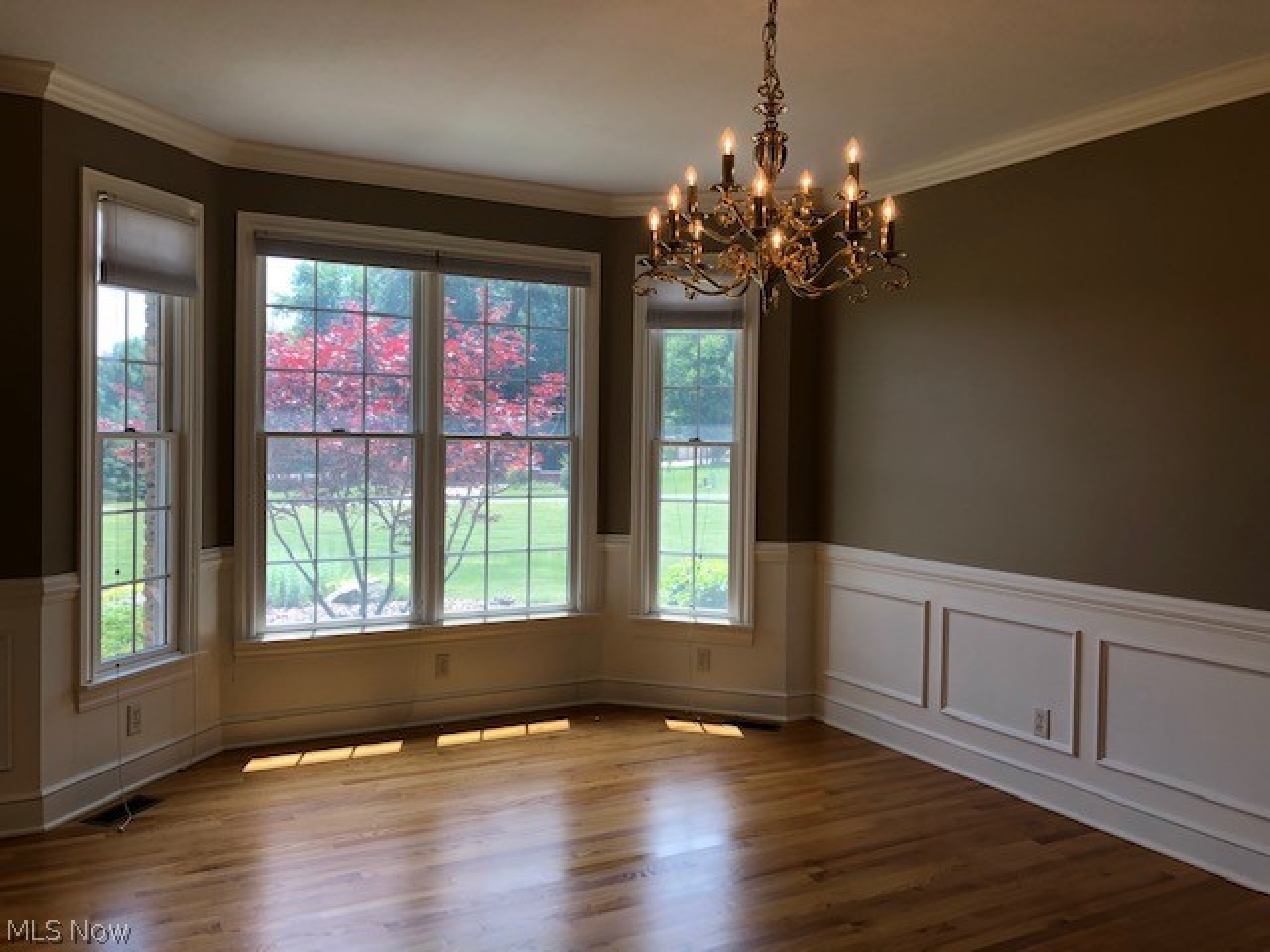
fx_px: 1027
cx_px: 635
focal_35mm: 28
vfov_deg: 49.7
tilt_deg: -0.8
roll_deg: -1.2
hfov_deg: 63.4
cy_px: 476
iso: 50
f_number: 1.8
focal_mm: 3.99
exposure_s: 1/120
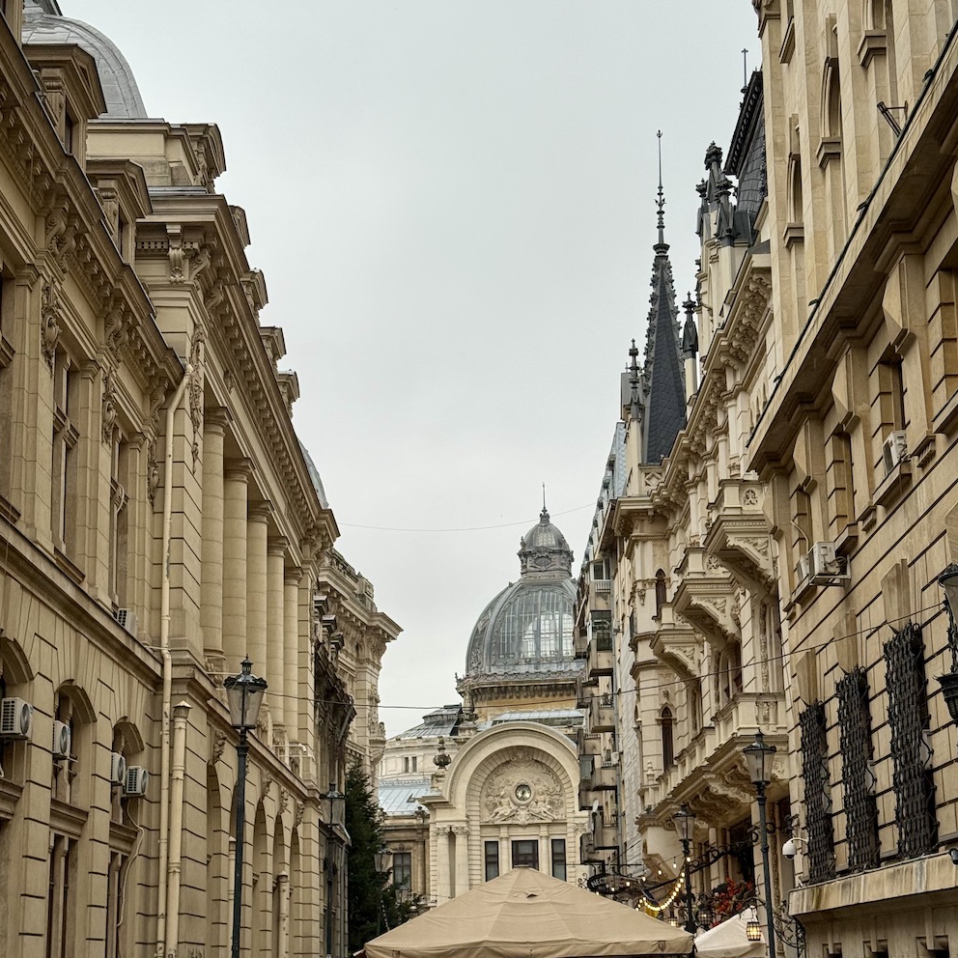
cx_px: 479
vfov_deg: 30.0
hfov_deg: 30.0
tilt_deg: +12.2
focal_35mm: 57
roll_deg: +1.0
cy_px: 587
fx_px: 1785
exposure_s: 1/484
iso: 64
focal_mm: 6.76
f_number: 1.78
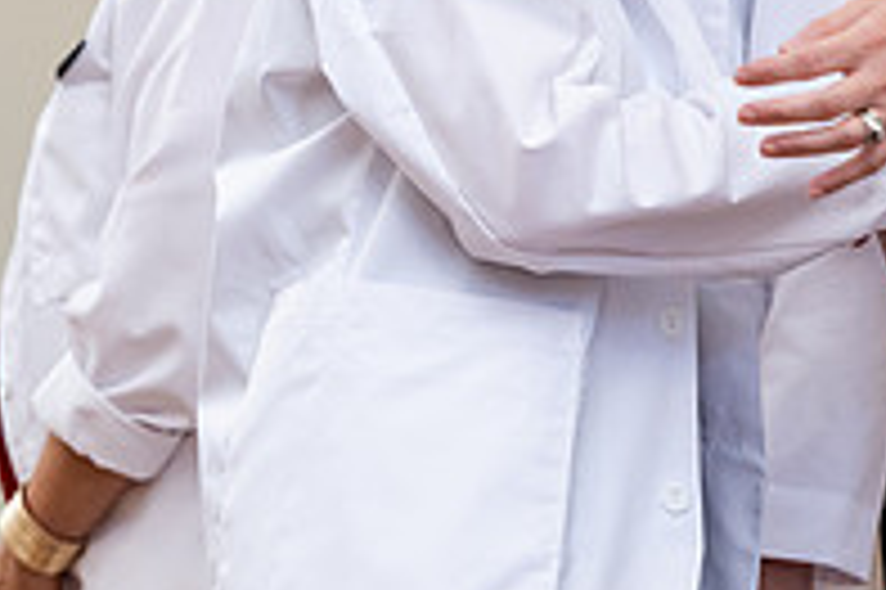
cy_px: -97
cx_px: 890
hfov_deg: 7.7
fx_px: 6516
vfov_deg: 5.2
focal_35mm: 265
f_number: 3.5
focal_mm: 90
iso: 1600
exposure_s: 1/200
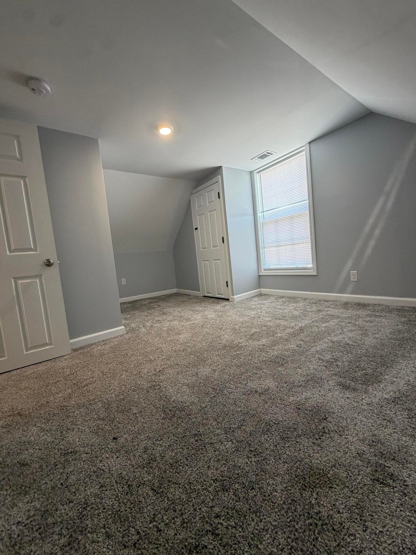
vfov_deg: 102.1
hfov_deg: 85.7
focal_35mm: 14
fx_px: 224
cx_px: 208
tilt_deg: -4.7
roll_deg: +6.2
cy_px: 278
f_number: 2.2
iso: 160
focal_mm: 2.22
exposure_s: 1/60
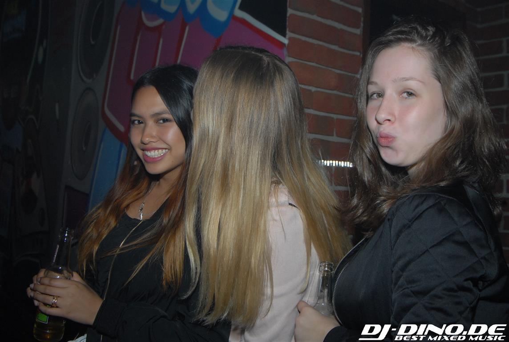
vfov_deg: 37.0
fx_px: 510
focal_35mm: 36
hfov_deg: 53.0
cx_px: 254
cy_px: 171
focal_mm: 24
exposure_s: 1/5
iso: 400
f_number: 5.6
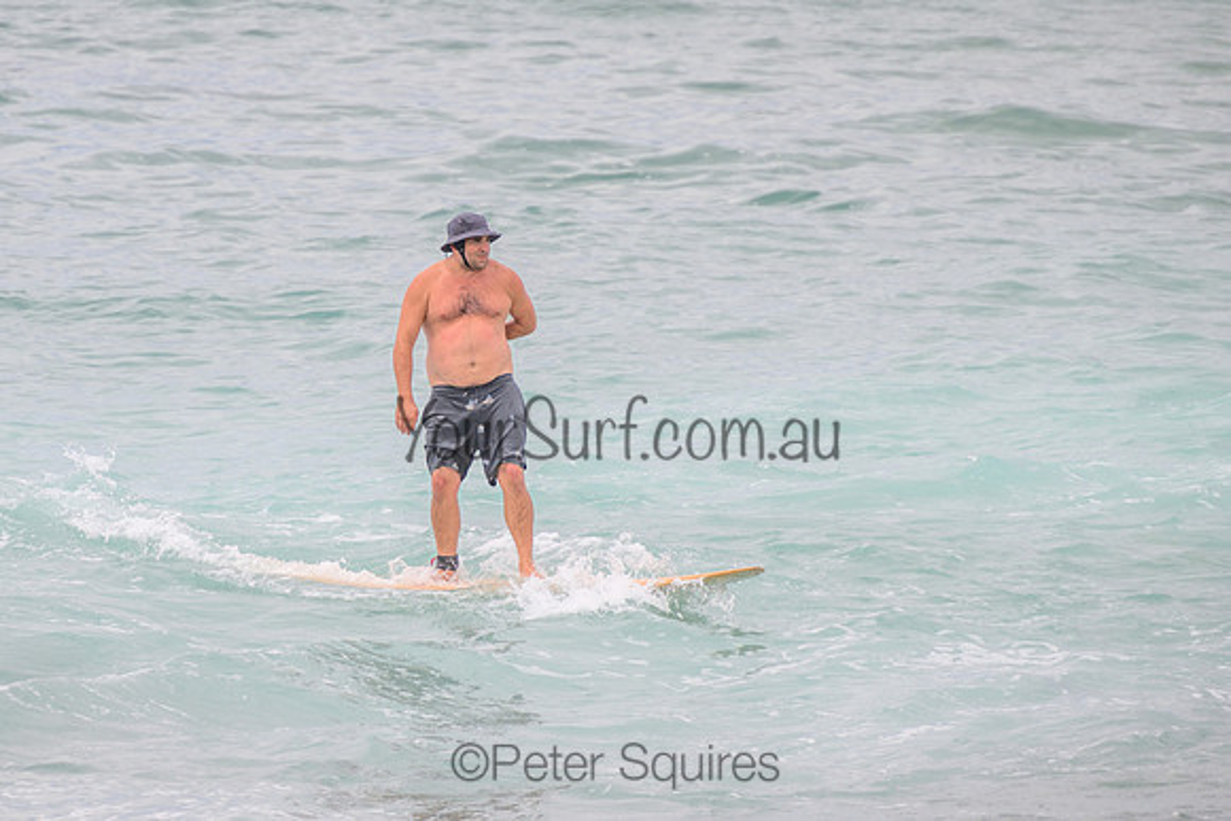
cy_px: 300
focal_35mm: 550
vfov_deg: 2.5
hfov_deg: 3.7
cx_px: 384
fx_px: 18822
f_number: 5.6
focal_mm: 400
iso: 220
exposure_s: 1/2000
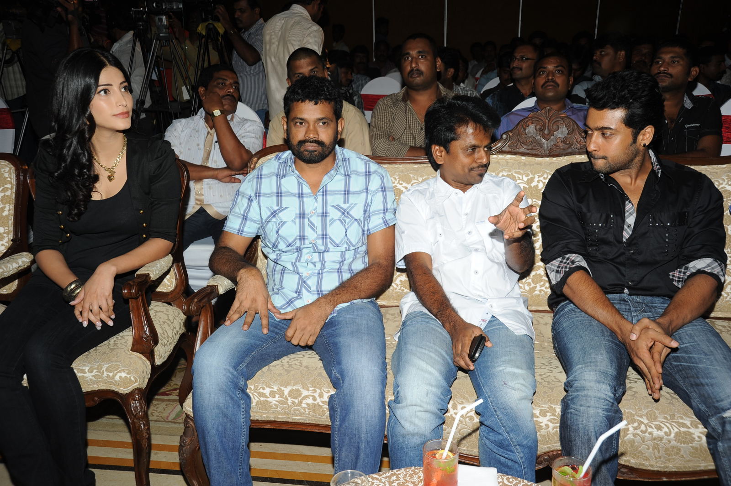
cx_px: 366
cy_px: 243
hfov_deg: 55.8
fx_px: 690
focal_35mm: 34
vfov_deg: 38.8
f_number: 8
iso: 200
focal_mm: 34
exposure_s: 1/125
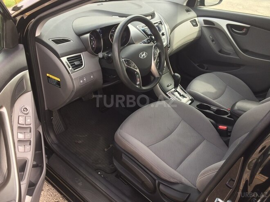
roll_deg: -6.6
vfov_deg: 48.2
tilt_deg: -32.2
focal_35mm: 29
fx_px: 226
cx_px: 135
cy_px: 101
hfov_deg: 61.7
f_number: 2.2
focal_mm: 4.15
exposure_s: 1/100
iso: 40
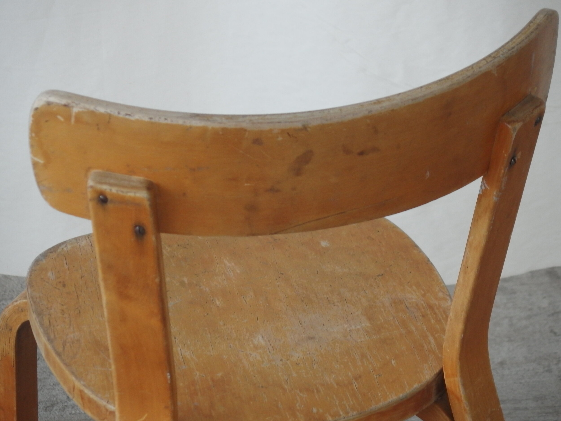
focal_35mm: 130
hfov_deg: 15.2
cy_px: 210
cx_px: 280
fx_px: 2107
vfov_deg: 11.4
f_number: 2.7
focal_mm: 23.5
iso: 400
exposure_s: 1/25
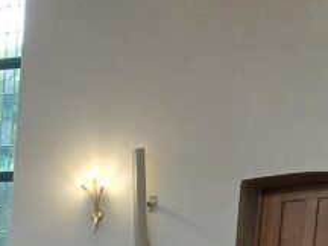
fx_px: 1213
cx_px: -326
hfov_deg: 13.3
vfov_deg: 10.8
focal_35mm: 128
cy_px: 457
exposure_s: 1/50
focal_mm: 3.98
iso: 125
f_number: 1.8
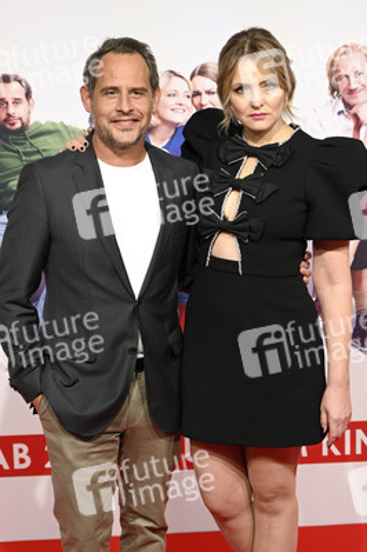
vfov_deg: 26.7
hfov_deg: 17.9
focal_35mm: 76
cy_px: 276
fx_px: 1164
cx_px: 184
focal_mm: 76
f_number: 6
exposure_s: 1/160
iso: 1250
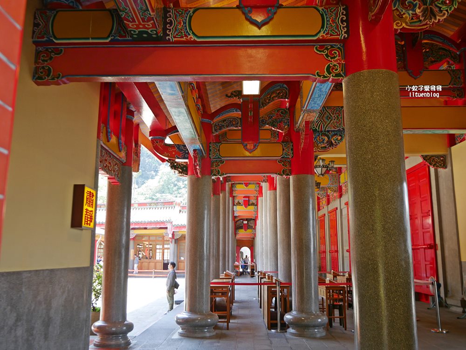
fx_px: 431
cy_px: 175
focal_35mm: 32
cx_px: 233
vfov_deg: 44.2
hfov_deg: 56.8
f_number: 4
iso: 200
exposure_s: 1/60
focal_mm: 16
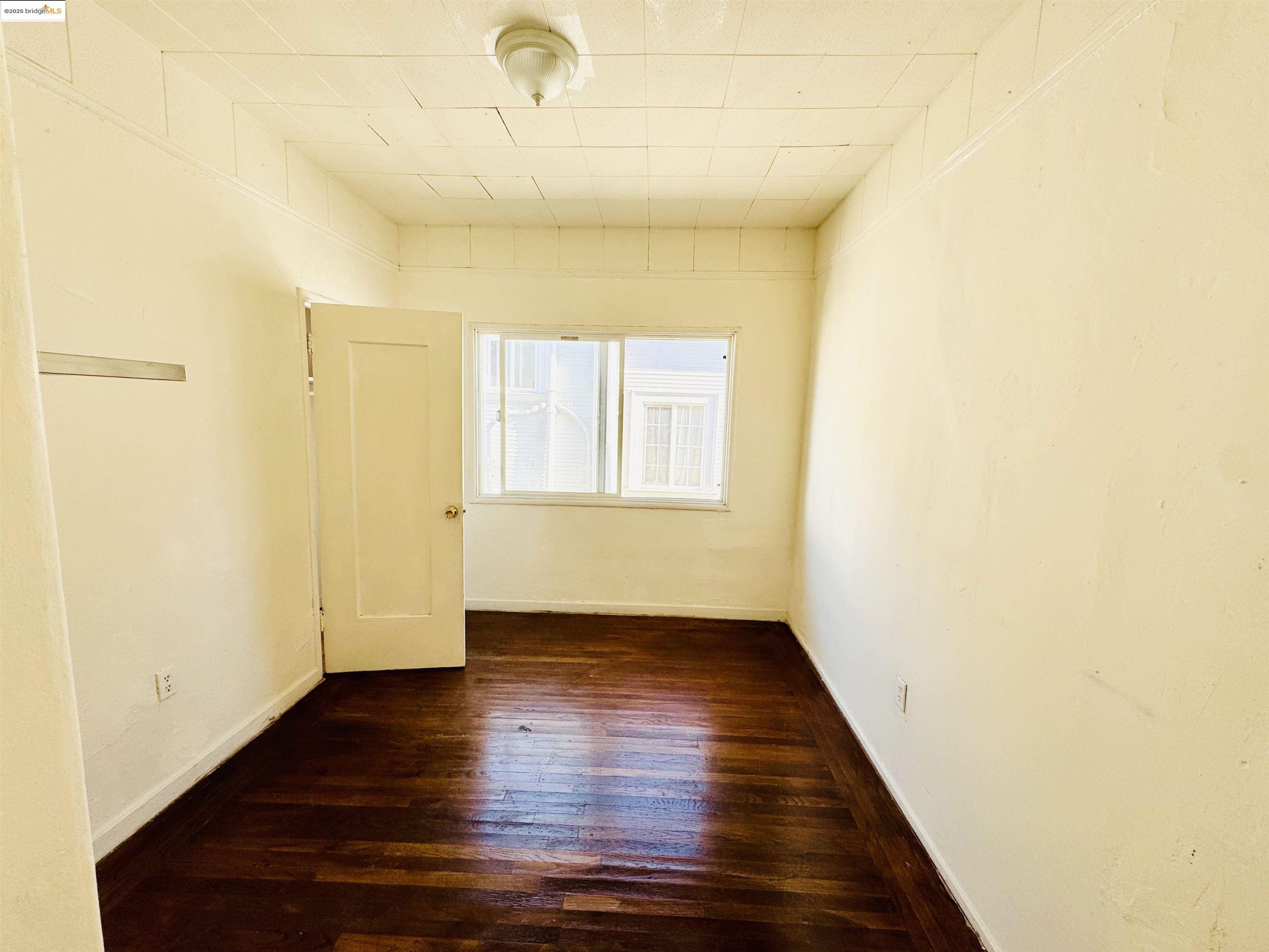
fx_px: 513
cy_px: 476
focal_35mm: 14
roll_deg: -1.7
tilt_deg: -7.5
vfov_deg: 85.7
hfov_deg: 102.1
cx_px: 634
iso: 40
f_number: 2.2
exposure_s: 1/99
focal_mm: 2.22
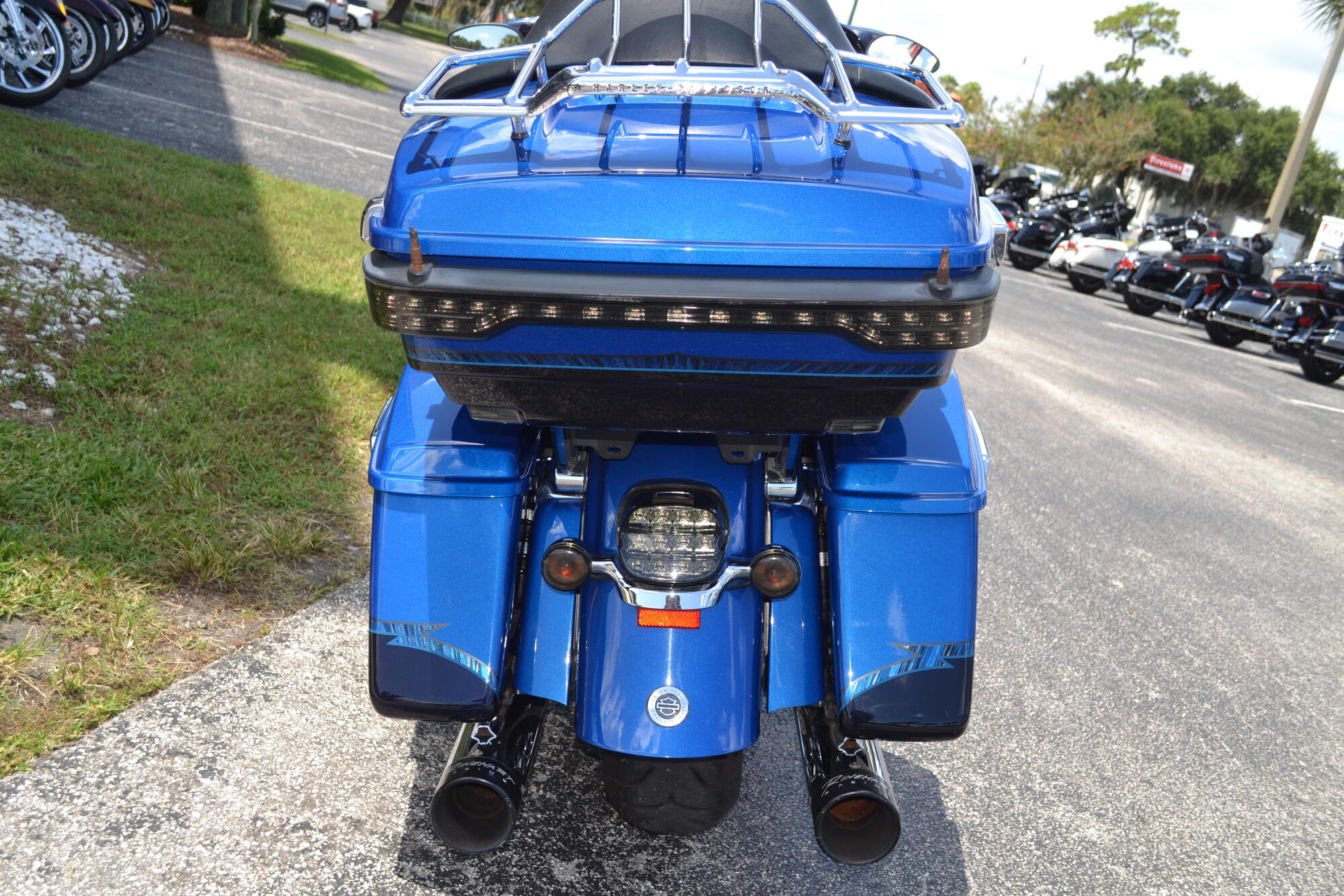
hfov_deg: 53.1
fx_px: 1344
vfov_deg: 36.9
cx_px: 672
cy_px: 448
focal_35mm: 36
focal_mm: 24
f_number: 5.6
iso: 100
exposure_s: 1/200
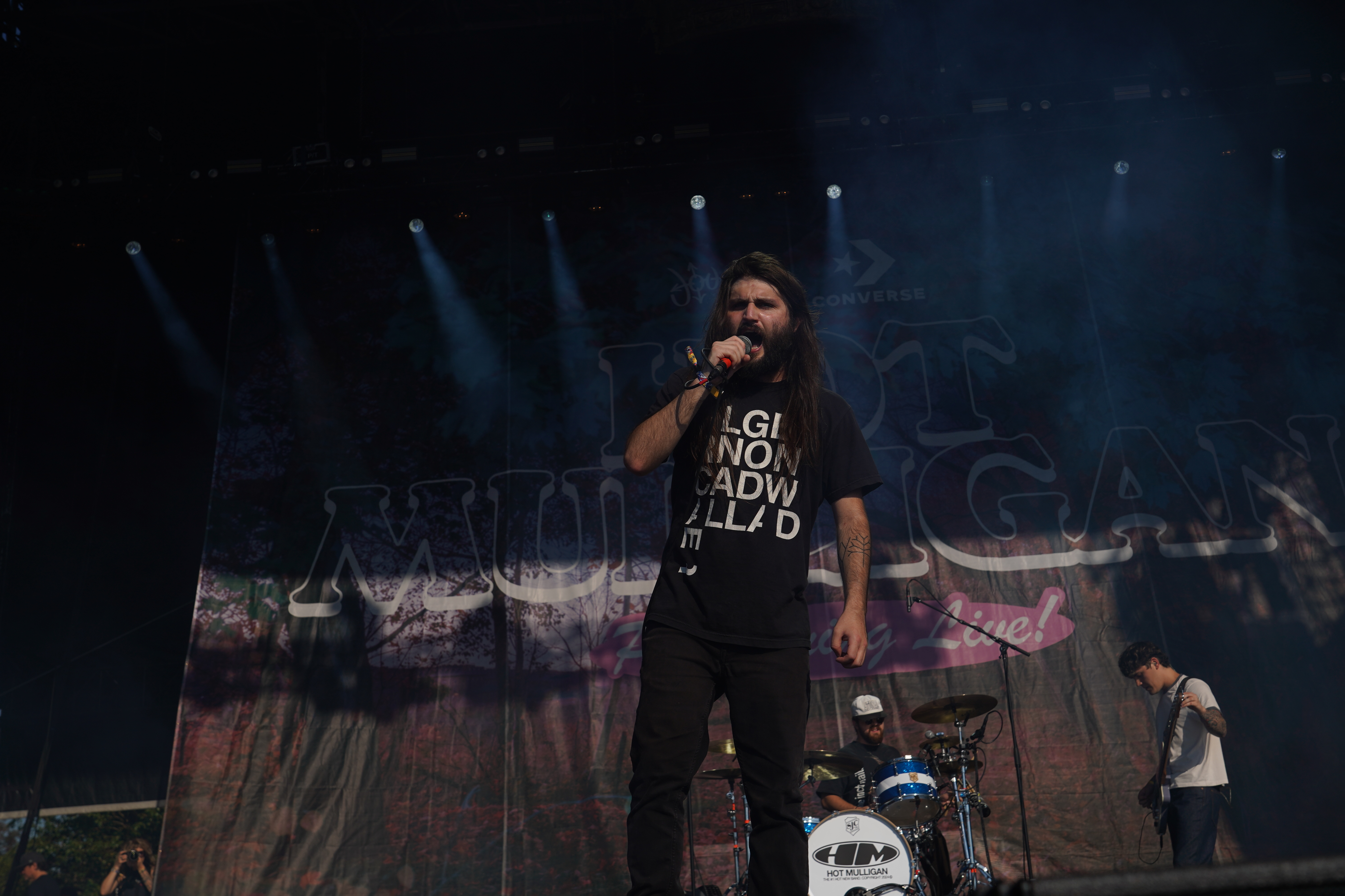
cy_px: 448
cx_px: 672
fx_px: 1569
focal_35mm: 42
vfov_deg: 31.9
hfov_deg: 46.4
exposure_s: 1/1000
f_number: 8
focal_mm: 42
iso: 100
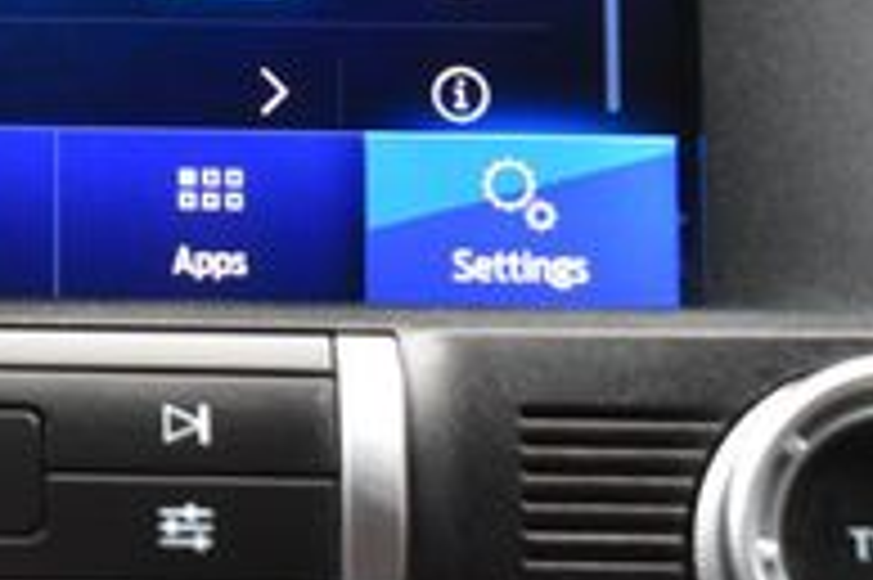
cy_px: -63
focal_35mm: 198
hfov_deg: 10.2
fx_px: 4797
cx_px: -302
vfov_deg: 6.9
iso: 400
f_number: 6.3
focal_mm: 40
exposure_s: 1/20
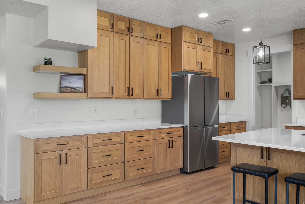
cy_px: 102
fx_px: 254
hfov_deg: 61.9
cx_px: 152
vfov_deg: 43.6
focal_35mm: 30
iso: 500
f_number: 8
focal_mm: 30
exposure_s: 1/1.67
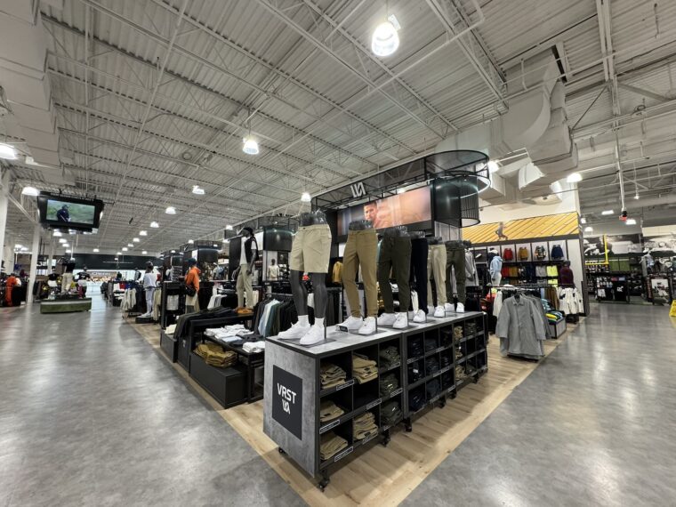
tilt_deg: +7.2
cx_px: 338
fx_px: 273
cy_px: 254
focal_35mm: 14
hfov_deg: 102.1
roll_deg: -1.4
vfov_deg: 85.7
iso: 200
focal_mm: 2.22
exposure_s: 1/120
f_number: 2.2
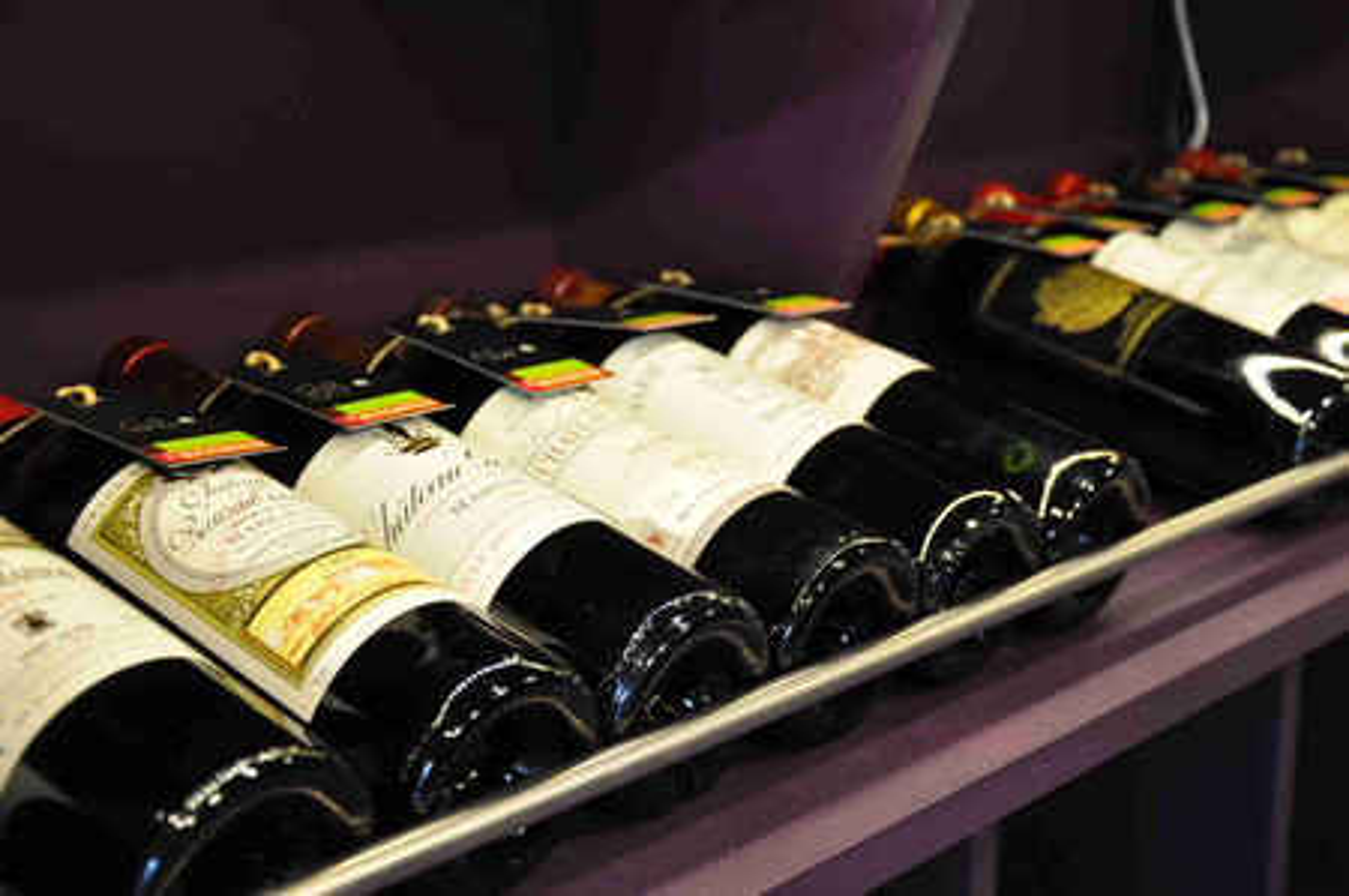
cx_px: 674
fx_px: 2134
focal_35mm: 57
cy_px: 448
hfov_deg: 35.1
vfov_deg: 23.7
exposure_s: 1/20
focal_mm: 38
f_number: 4.5
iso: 400
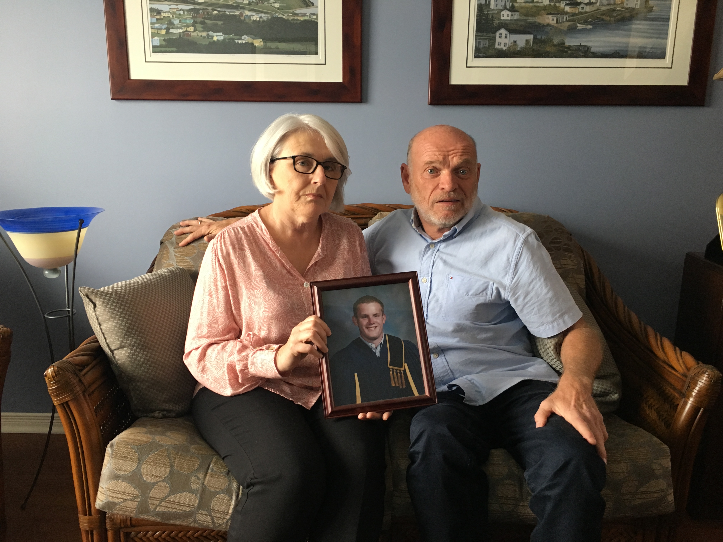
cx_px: 362
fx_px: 606
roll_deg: -0.8
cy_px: 271
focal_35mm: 29
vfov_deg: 48.2
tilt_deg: -11.8
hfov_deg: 61.7
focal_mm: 4.15
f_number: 2.2
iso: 100
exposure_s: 1/30
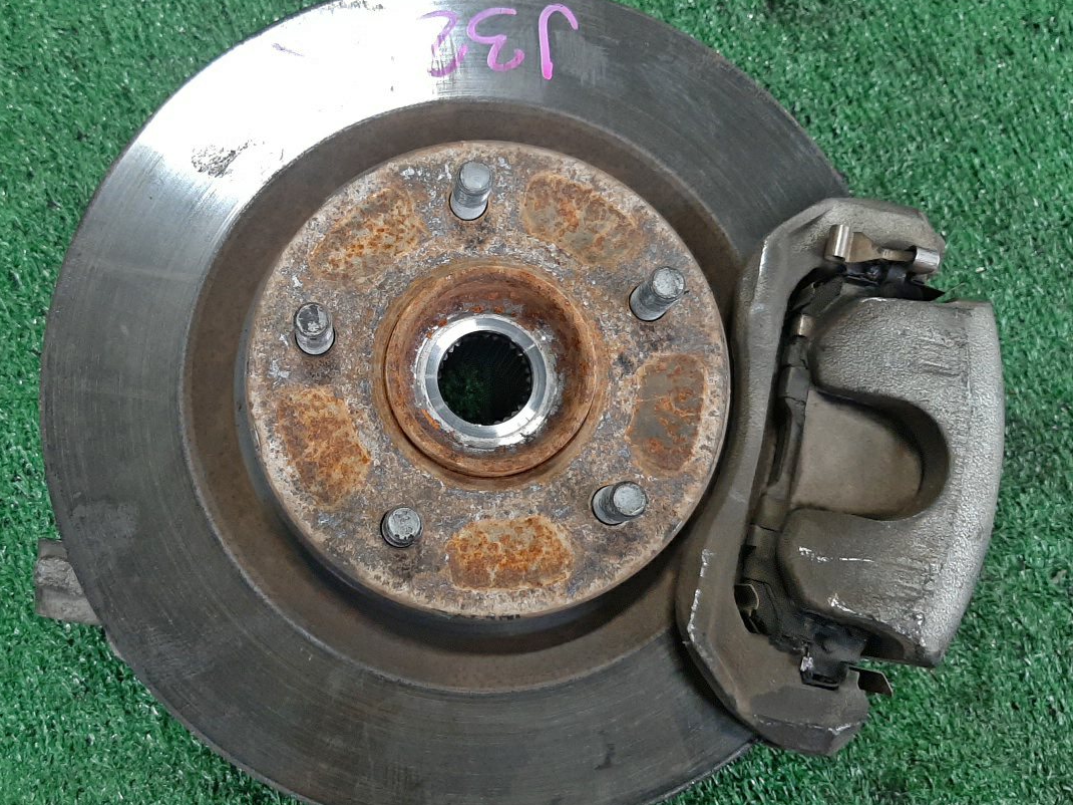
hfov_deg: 52.1
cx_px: 399
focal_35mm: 35
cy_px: 406
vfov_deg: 40.7
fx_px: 1085
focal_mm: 3.93
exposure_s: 1/50
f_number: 1.7
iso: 195
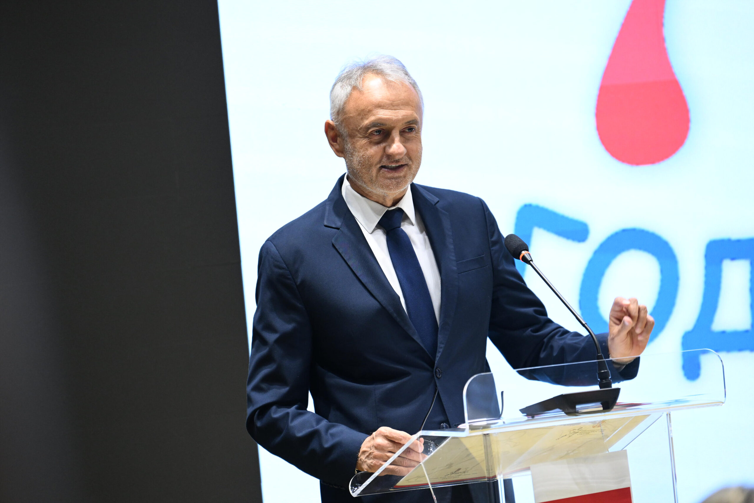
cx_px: 377
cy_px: 252
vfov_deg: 6.9
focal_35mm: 200
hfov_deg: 10.3
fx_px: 4189
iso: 2500
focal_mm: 200
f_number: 4
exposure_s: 1/200
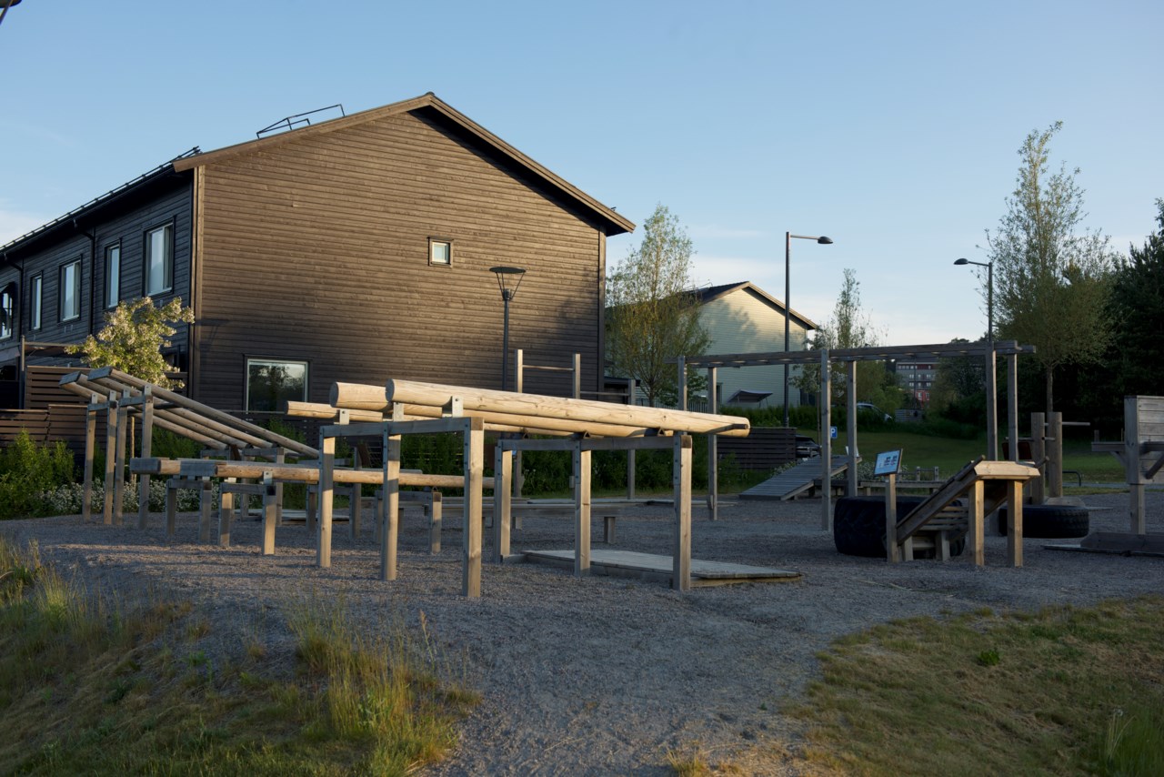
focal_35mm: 44
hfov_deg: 44.5
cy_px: 388
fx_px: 1423
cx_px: 582
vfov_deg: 30.5
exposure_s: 1/125
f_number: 6.3
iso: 64
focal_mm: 44
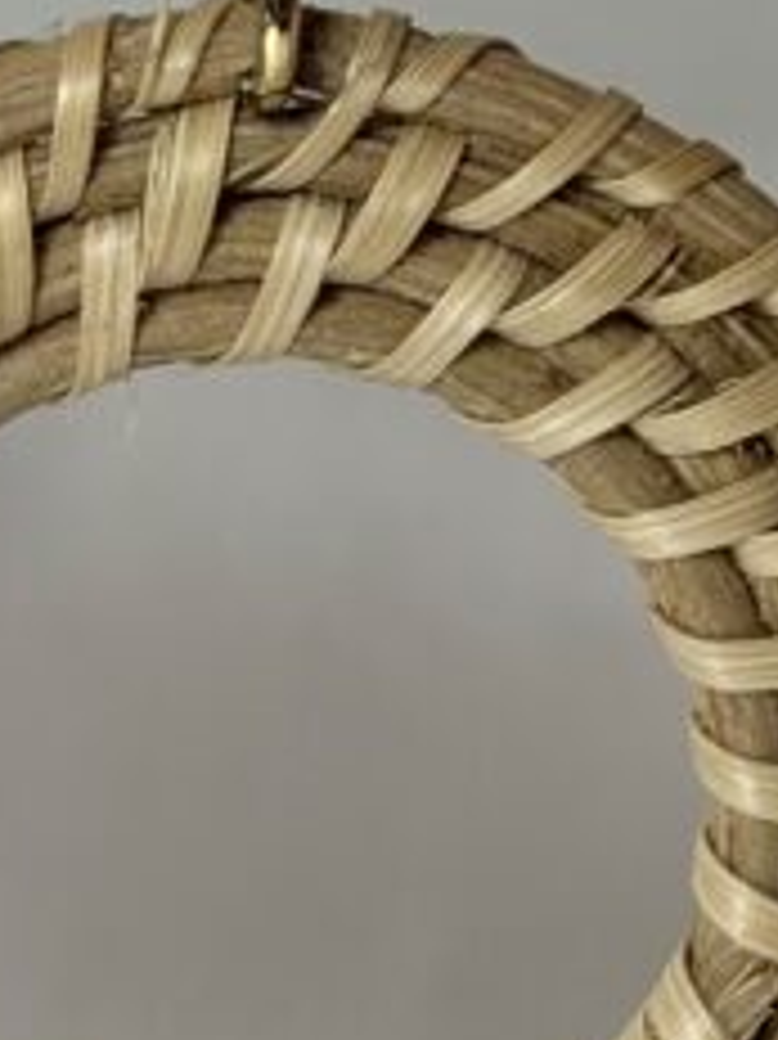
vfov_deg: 8.6
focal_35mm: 231
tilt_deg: -19.6
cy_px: 747
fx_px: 6929
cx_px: -328
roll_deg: -1.3
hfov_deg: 6.4
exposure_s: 1/149
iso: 25
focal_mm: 5.96
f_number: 1.6
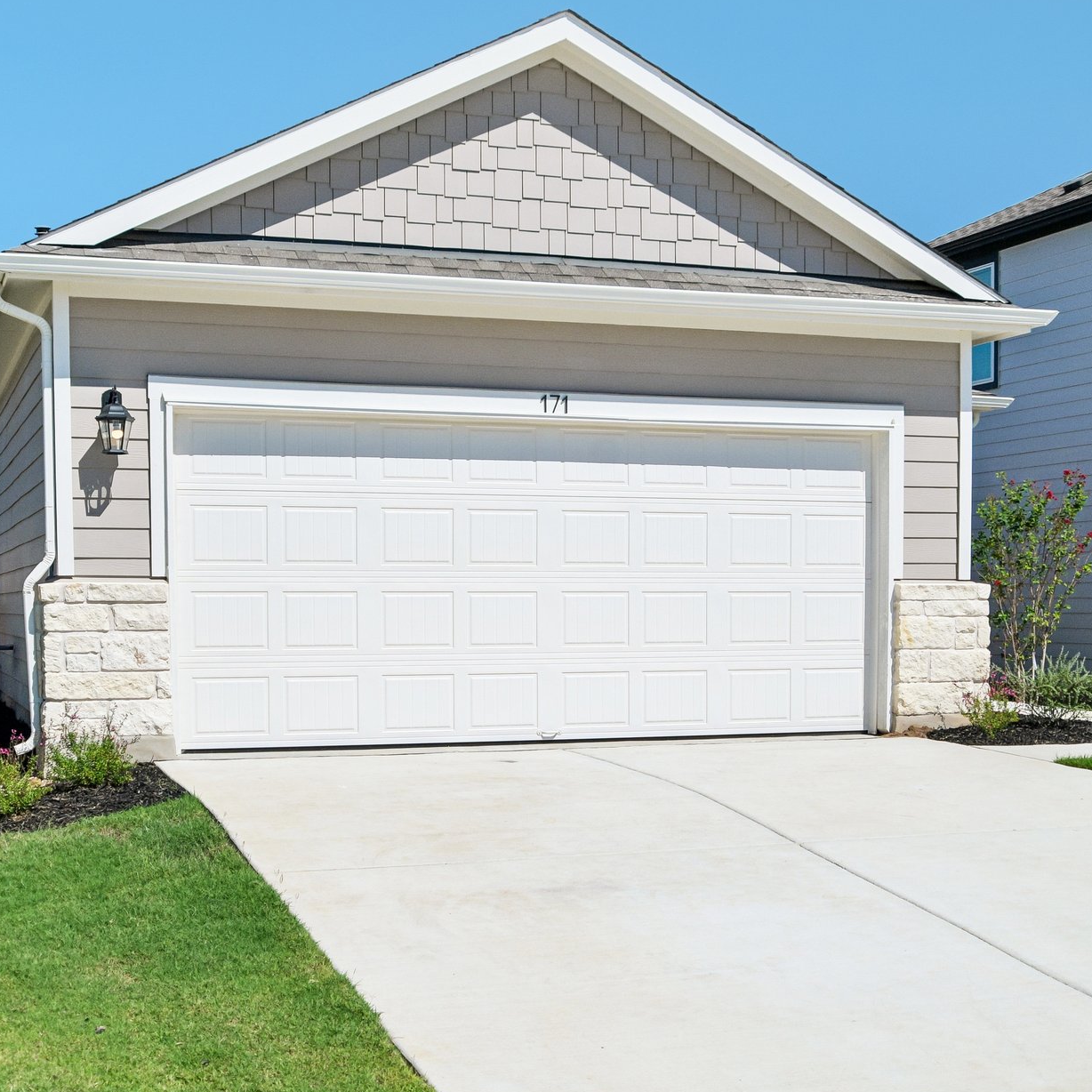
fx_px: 1820
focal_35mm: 51
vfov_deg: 33.4
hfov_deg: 33.4
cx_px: 536
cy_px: 538
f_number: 8
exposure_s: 1/2000
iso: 400
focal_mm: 24
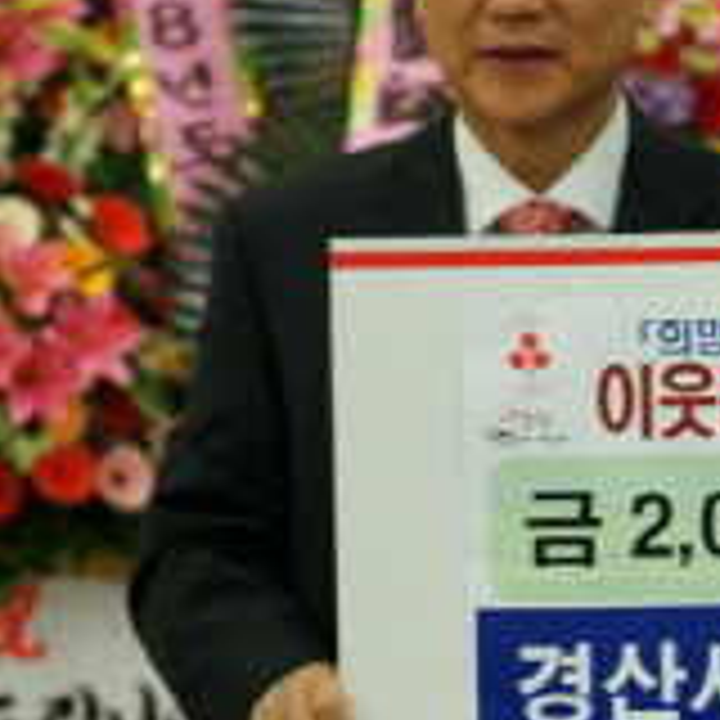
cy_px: 297
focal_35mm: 173
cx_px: 954
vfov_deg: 10.1
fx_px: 4071
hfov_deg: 9.9
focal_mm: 50
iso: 200
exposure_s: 1/20
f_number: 2.8
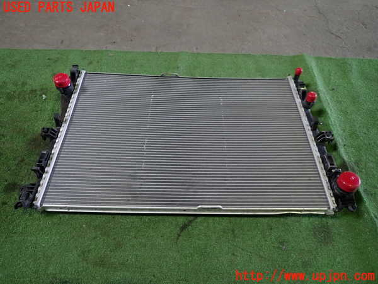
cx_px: 189
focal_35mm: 25
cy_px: 142
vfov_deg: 54.9
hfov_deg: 69.4
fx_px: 273
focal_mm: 4.5
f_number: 2
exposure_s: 1/30
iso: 250
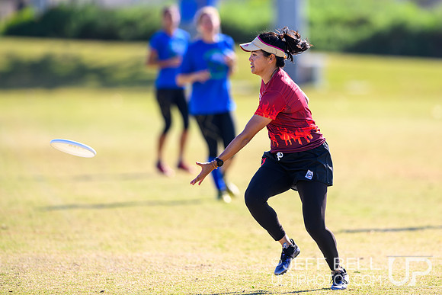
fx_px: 6097
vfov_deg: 2.8
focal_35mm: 497
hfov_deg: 4.2
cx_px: 274
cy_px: 112
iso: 100
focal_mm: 400
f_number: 3.2
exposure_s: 1/800
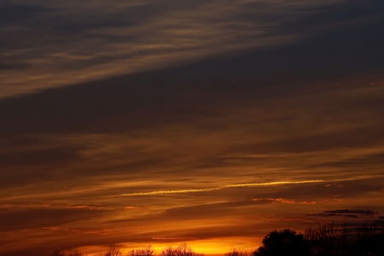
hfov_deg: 7.6
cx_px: 97
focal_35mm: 270
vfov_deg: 5.1
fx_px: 2880
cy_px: 173
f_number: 9
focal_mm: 90
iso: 100
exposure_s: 1/400
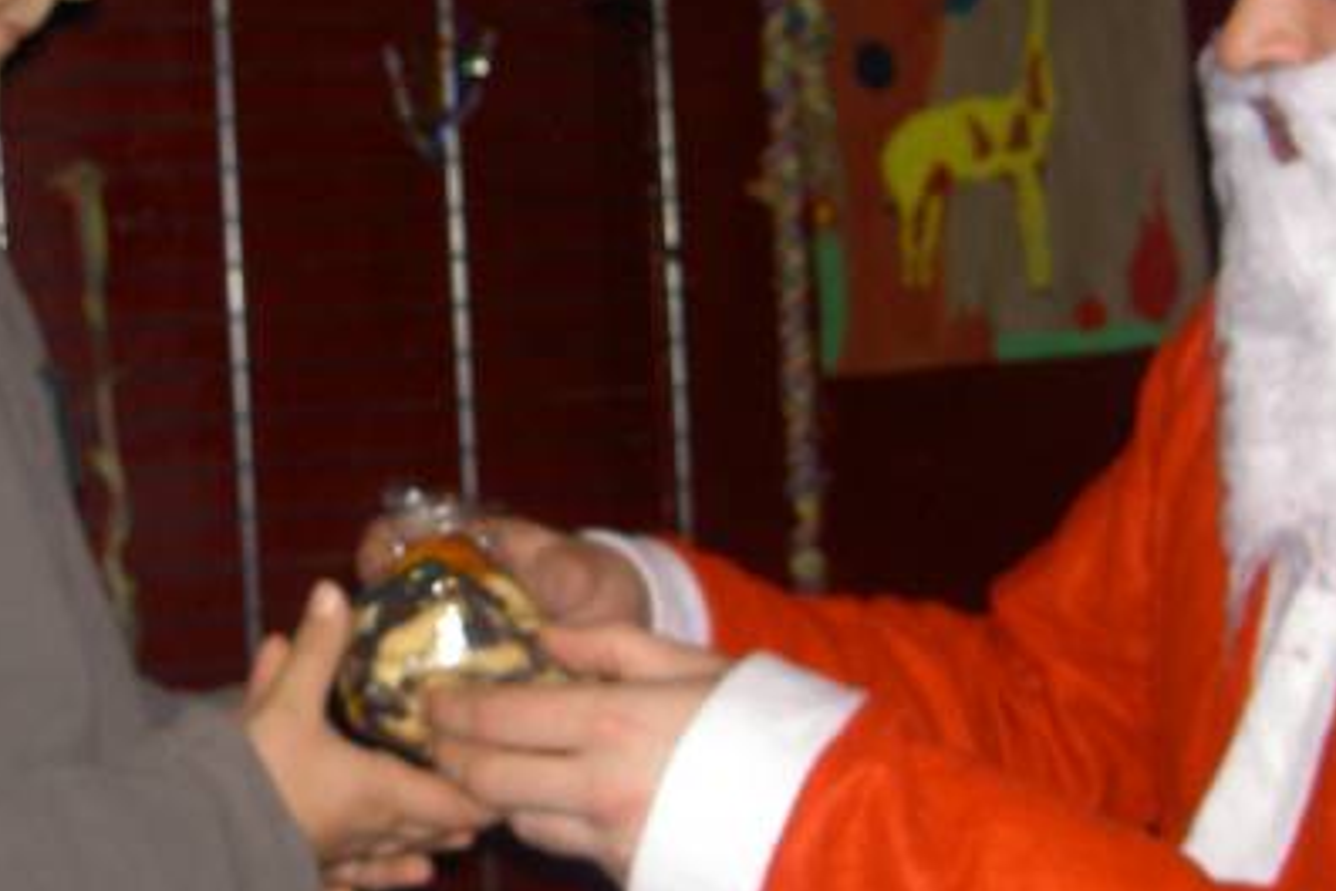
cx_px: 351
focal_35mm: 82
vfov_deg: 16.6
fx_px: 3043
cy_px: 344
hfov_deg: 24.5
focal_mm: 8
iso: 100
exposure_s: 1/60
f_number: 2.8
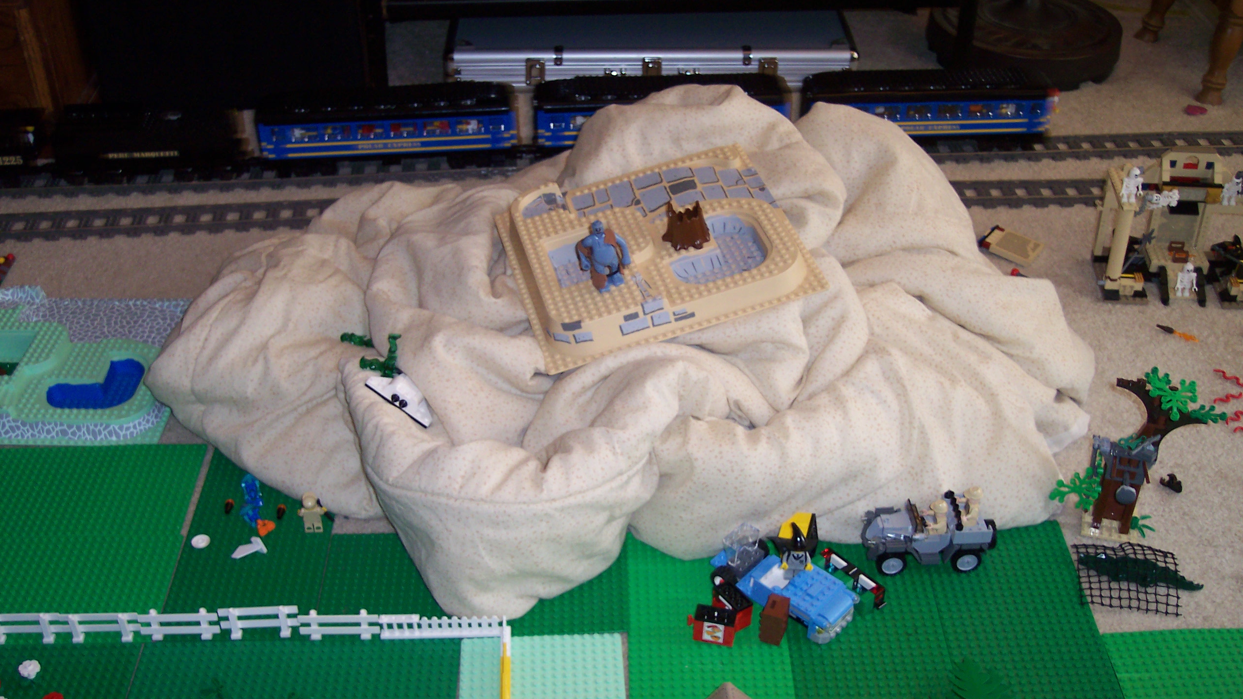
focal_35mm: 42
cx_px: 628
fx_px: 1384
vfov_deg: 28.3
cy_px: 376
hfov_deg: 48.4
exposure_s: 1/30
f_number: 2.8
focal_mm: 8
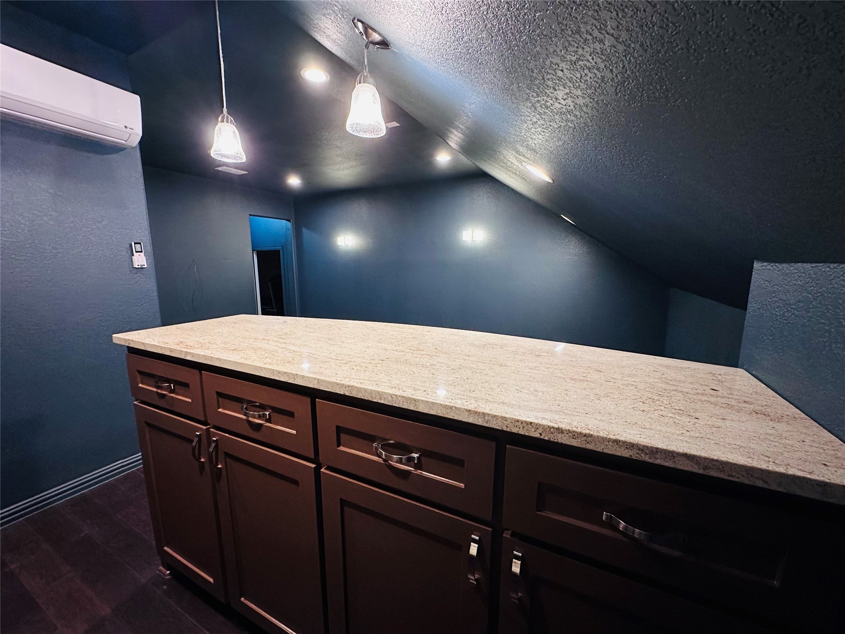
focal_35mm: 14
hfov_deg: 102.1
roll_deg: +0.1
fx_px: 342
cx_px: 422
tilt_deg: -9.3
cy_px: 317
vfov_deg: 85.7
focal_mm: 2.22
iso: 500
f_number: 2.2
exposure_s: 1/60
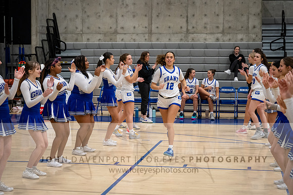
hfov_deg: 28.0
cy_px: 97
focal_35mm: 72
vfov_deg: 18.9
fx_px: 587
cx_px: 146
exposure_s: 1/200
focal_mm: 70
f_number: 5.6
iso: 4000
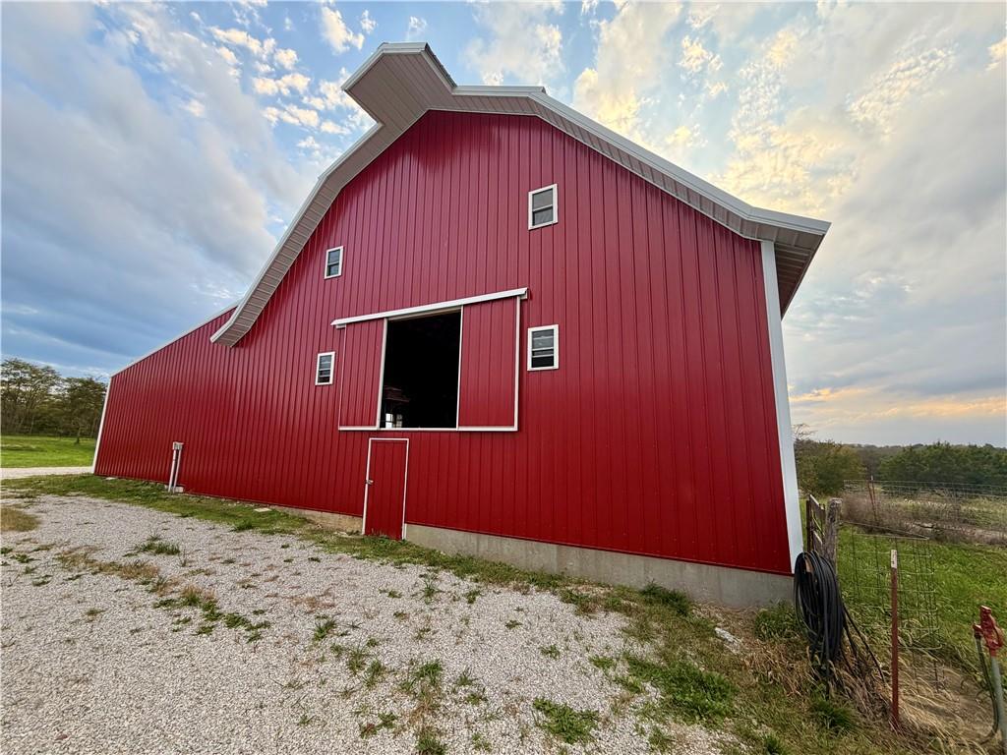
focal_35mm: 14
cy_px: 378
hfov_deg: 102.1
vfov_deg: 85.7
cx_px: 504
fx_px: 407
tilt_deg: +9.8
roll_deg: -0.3
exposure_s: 1/203
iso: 40
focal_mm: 2.22
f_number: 2.2
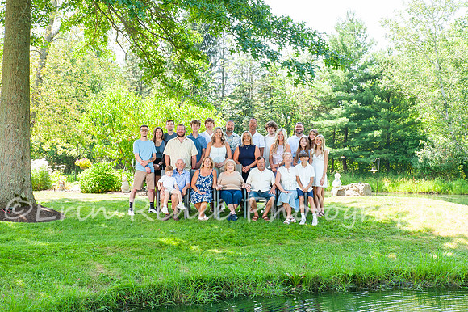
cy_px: 167
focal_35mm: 59
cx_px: 244
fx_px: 763
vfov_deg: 23.1
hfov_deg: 34.1
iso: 800
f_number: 16
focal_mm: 52
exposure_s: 1/100
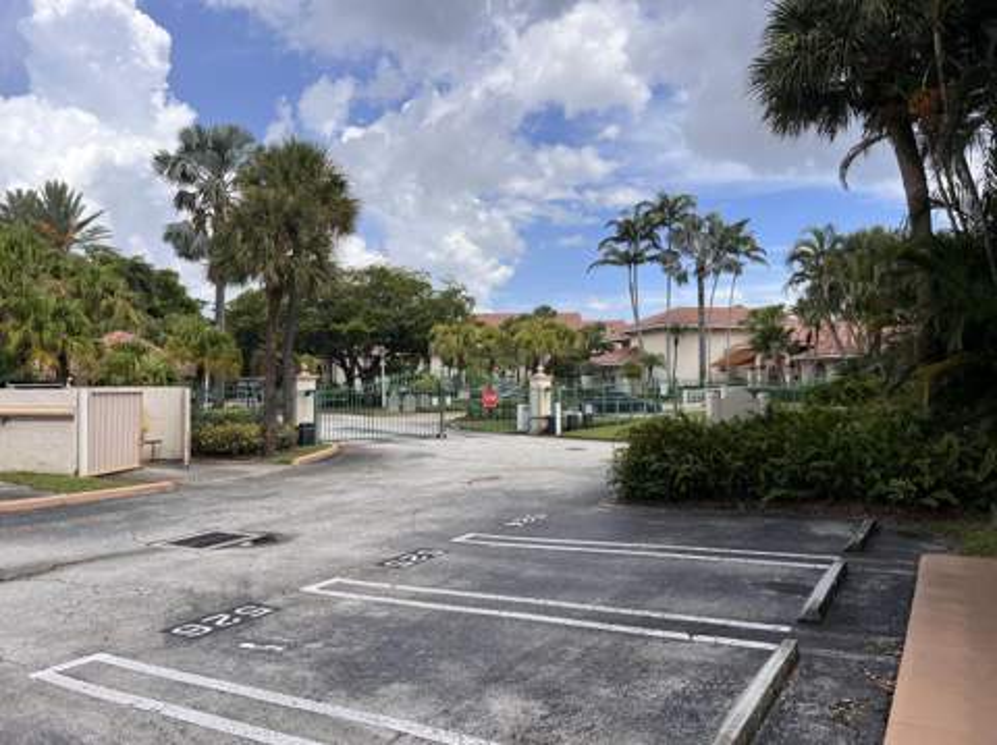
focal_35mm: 26
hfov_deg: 67.4
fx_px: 748
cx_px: 498
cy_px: 372
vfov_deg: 53.0
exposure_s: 1/3356
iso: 50
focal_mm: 5.7
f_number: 1.5
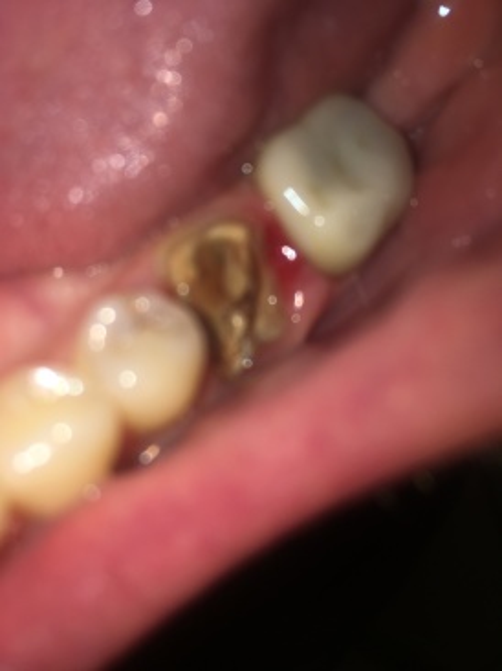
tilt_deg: -23.5
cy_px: 336
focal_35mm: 29
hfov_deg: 48.2
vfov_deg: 61.7
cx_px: 251
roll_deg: -33.4
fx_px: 561
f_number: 2.2
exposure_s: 1/1099
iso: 25
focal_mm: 4.15
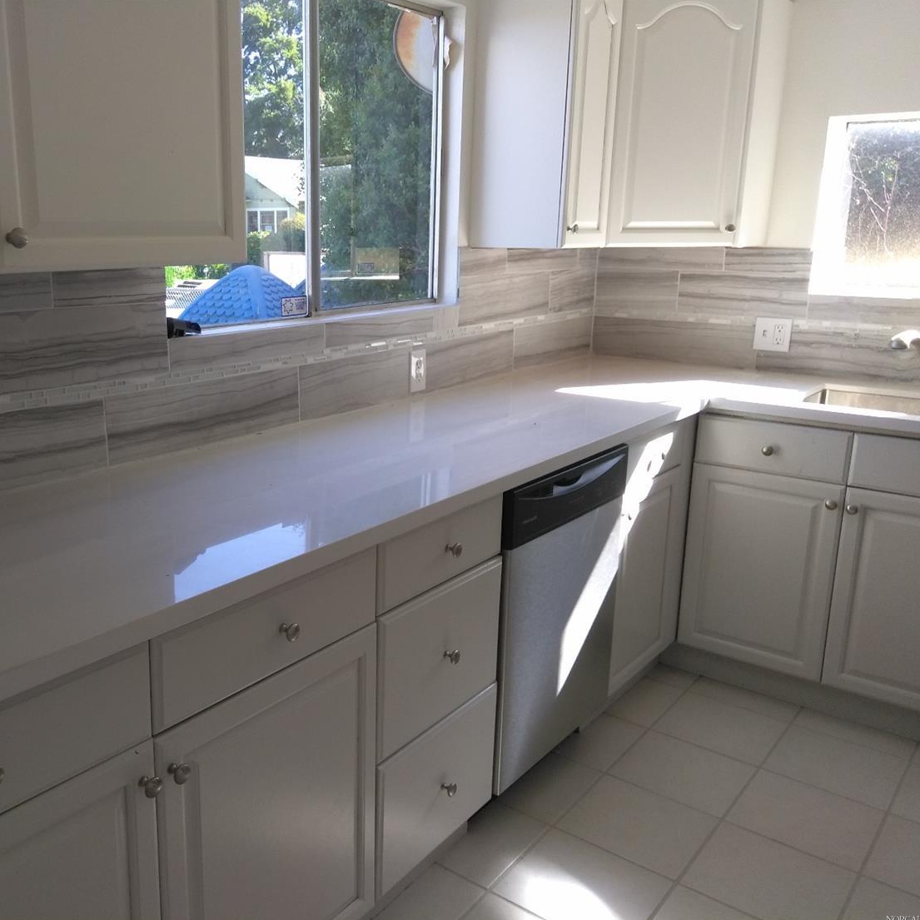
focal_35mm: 24
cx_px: 304
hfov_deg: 63.3
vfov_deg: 65.0
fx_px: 722
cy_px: 465
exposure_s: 1/120
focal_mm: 3.46
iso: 131
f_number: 2.2
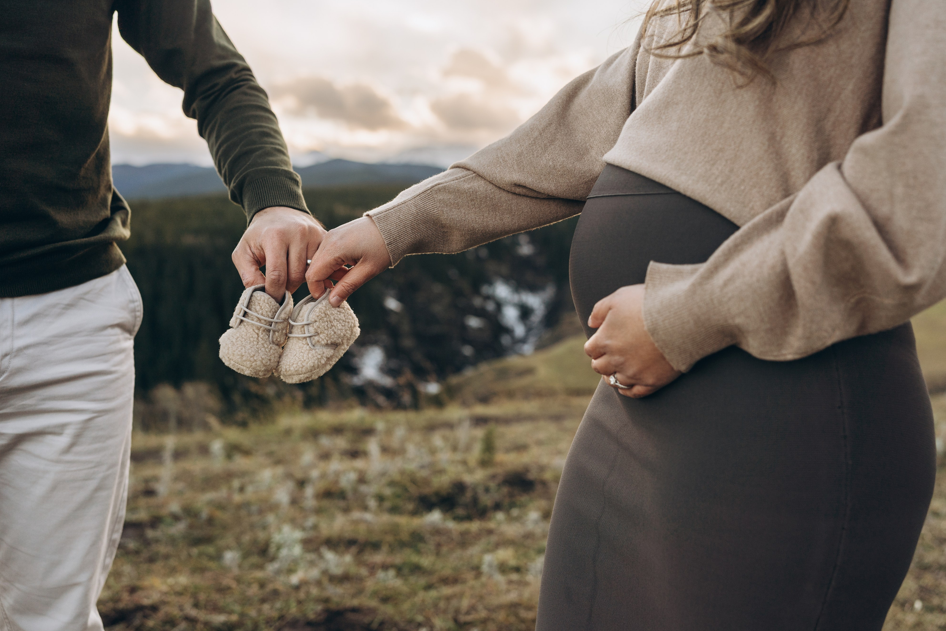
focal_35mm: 36
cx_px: 476
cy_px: 316
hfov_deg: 53.1
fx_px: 946
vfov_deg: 36.9
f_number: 2.8
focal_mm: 35
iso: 100
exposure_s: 1/160
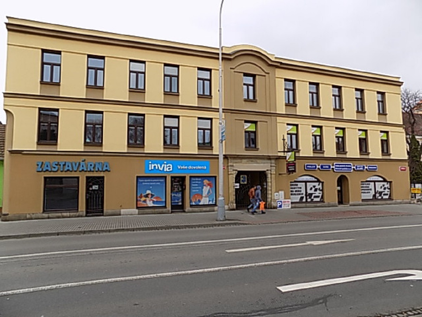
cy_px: 158
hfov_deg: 73.9
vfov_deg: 58.9
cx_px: 211
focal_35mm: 23
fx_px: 280
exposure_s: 1/200
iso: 80
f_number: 3.1
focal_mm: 4
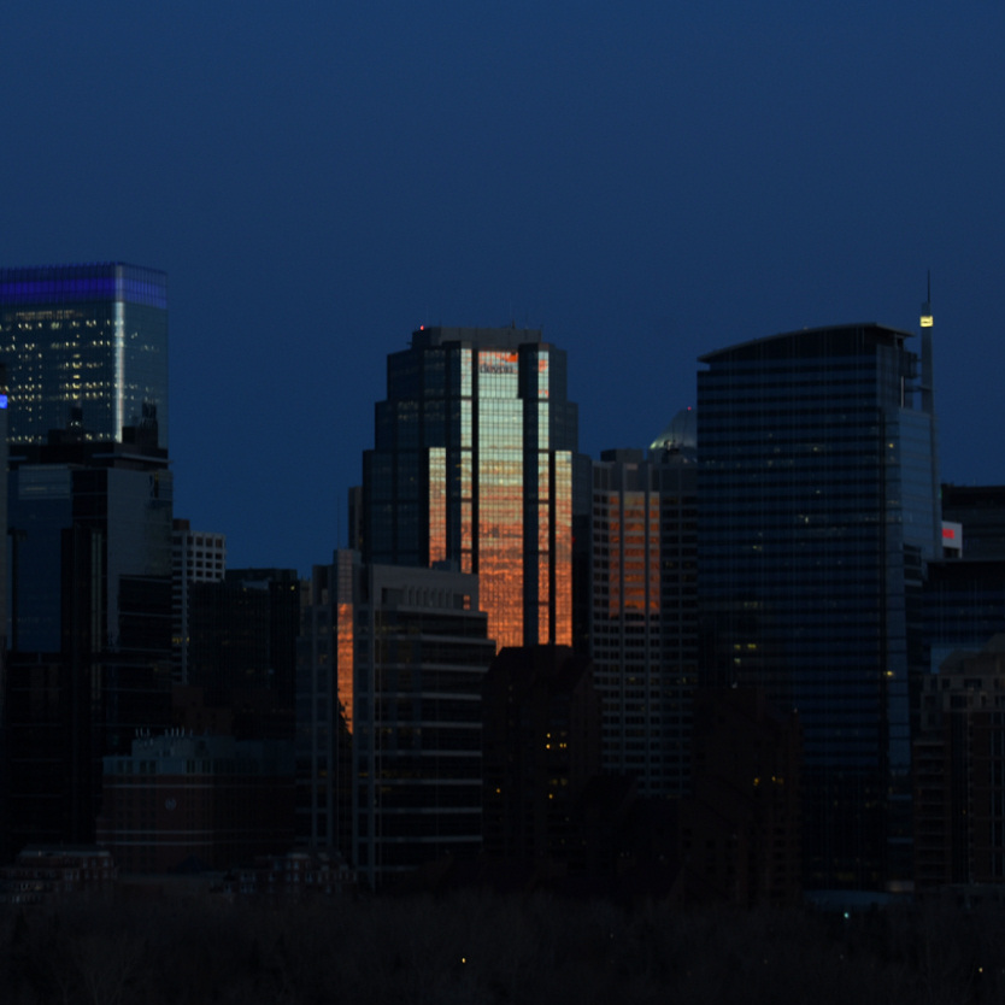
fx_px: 4500
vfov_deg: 12.7
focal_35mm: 137
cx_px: 260
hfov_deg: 12.7
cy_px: 495
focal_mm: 70
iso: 200
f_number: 9
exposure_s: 1/25
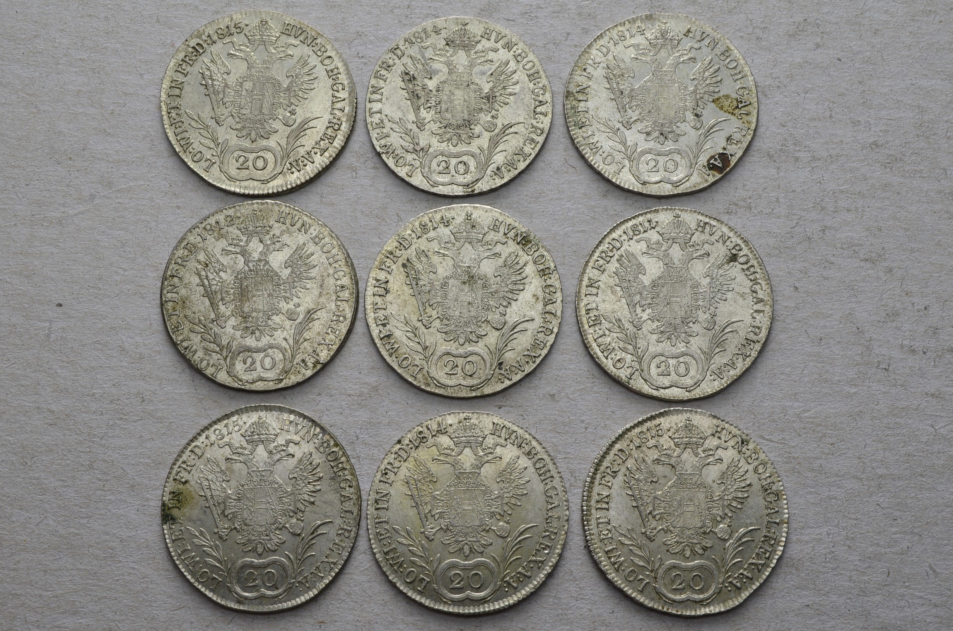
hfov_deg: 39.0
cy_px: 316
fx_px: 1347
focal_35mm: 51
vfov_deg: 26.4
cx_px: 476
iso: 400
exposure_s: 1/250
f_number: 14
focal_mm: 34
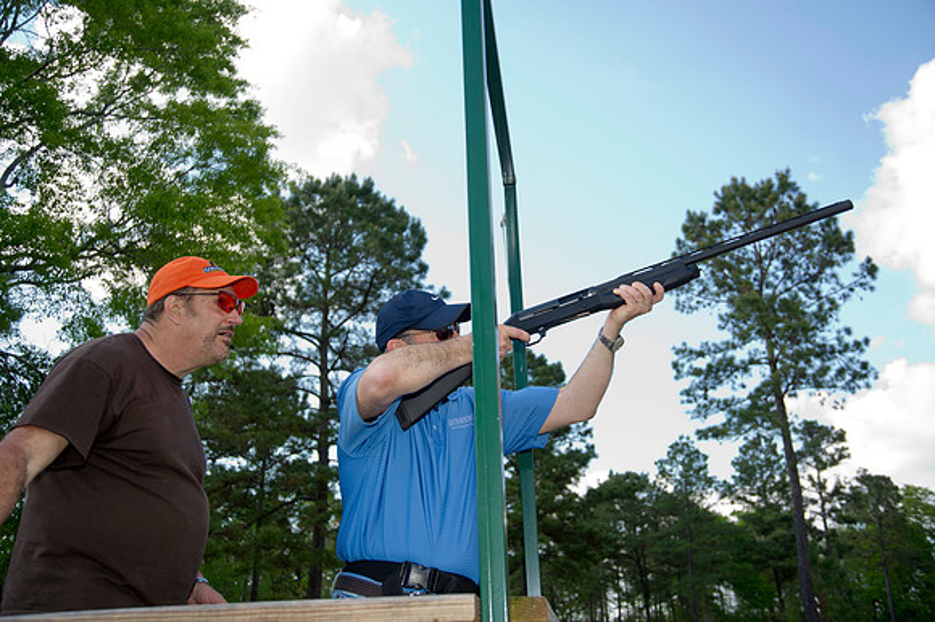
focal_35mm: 35
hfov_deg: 54.5
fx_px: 908
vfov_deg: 37.8
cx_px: 468
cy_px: 311
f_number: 5
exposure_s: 1/160
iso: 100
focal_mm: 35
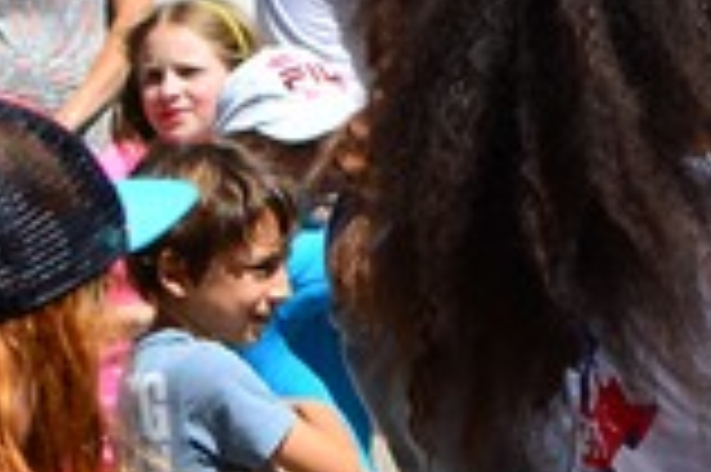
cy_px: 128
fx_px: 6733
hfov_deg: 6.0
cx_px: 693
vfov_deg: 4.0
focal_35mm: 341
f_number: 4.5
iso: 100
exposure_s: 1/1000
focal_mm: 35
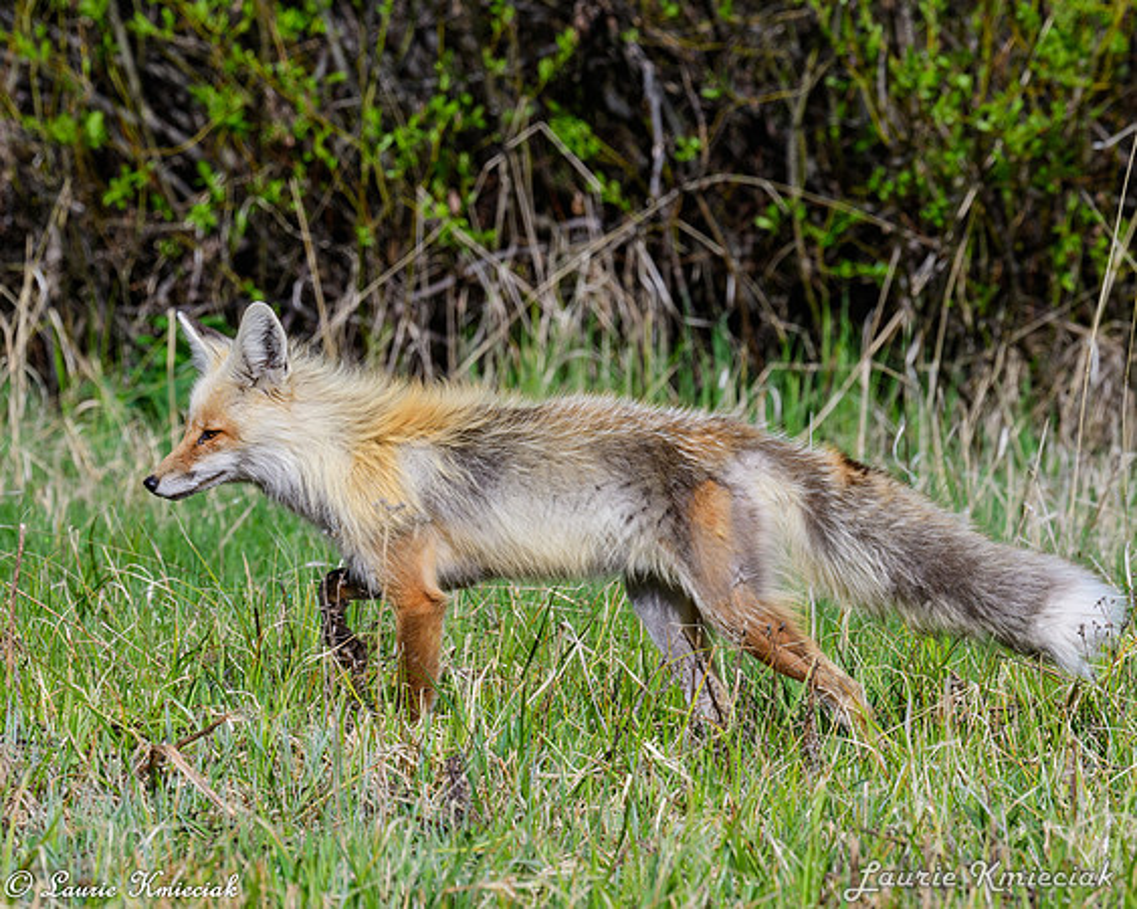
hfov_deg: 1.8
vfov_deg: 1.5
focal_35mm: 1056
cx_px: 290
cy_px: 512
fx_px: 35525
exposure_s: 1/640
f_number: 11
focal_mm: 500
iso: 450
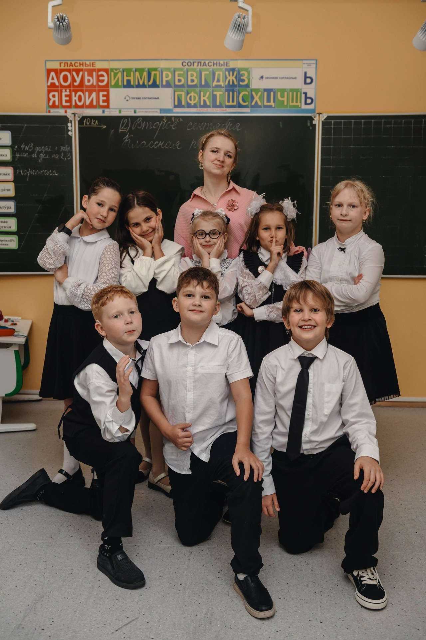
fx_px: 675
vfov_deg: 50.7
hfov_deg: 35.0
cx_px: 213
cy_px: 320
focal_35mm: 38
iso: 500
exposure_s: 1/100
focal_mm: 38
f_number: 4.5
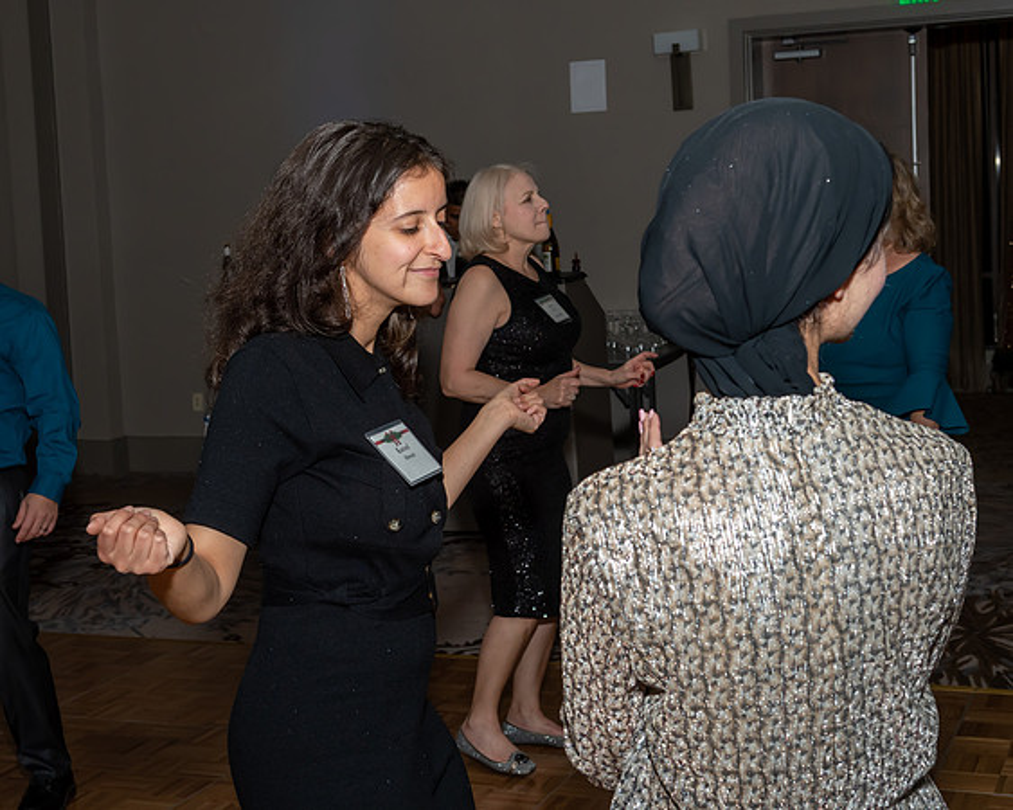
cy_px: 375
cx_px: 443
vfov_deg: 26.2
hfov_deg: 32.4
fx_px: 1740
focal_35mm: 58
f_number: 6.3
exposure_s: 1/250
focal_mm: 32
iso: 400
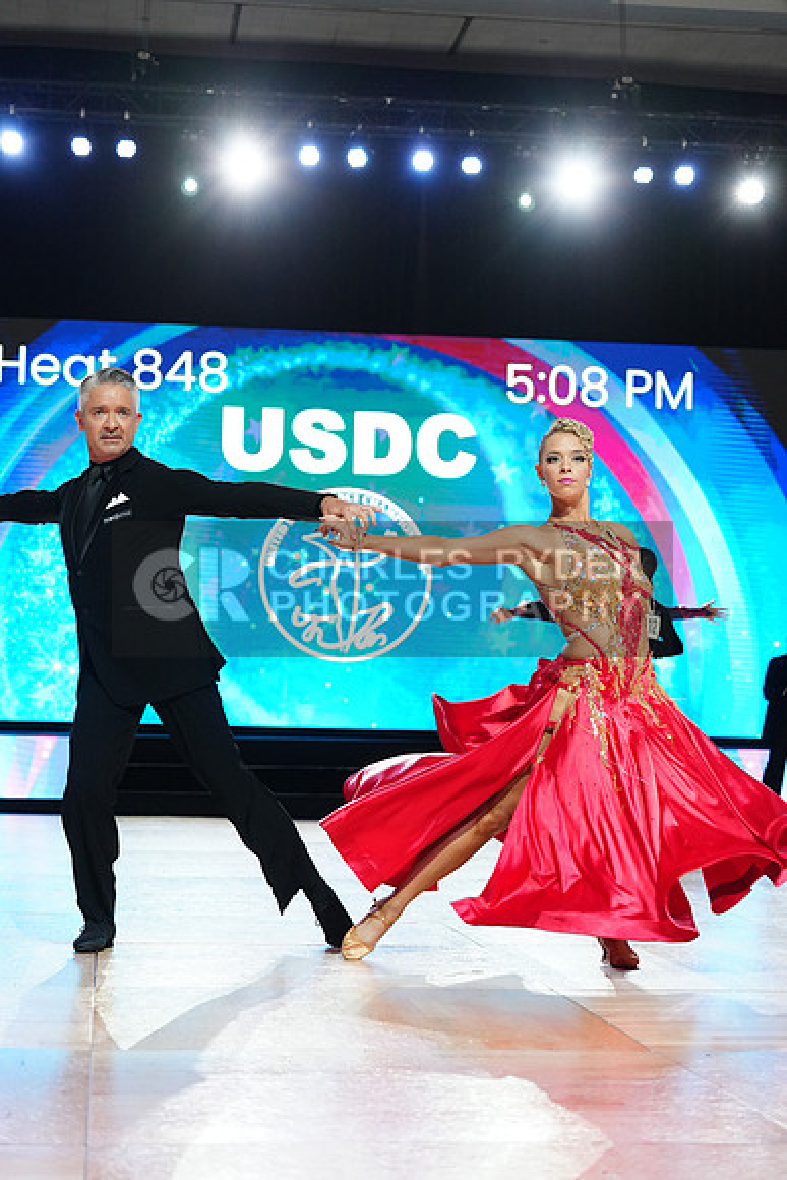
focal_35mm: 70
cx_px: 394
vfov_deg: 28.8
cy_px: 590
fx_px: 2294
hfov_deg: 19.5
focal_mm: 70
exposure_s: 1/320
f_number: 4
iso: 2500
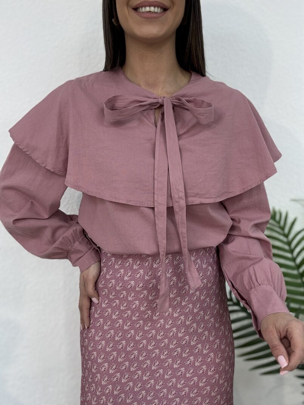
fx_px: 351
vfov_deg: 60.0
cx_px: 152
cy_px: 202
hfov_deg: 46.8
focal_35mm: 30
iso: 50
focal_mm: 2.69
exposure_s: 1/50
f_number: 1.9
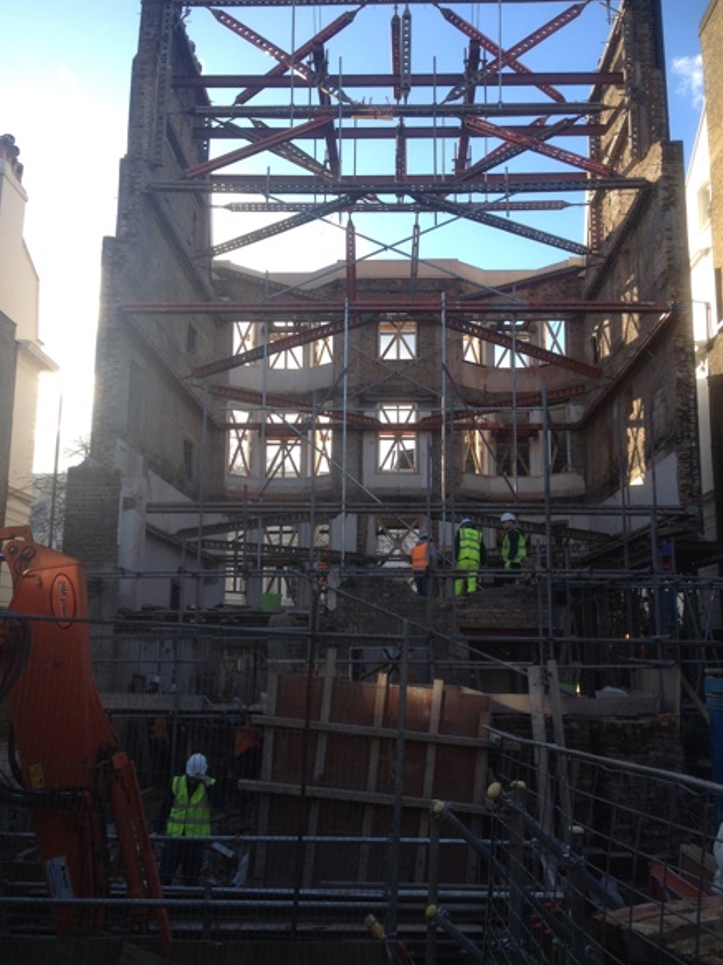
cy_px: 480
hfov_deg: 39.6
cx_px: 367
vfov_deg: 51.4
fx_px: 1003
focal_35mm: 36
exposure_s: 1/424
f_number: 2.4
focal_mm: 4.28
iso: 50
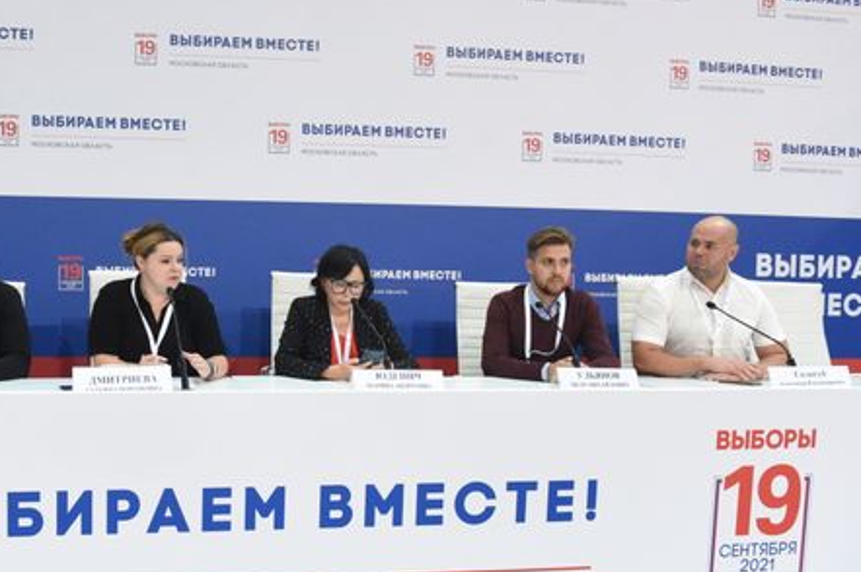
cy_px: 350
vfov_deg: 34.9
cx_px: 234
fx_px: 908
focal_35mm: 38
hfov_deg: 49.1
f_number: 5
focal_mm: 24
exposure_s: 1/400
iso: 11400
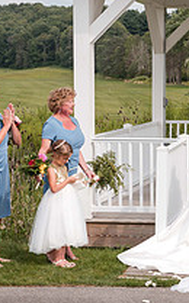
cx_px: 271
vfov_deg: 19.8
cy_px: 109
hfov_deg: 11.9
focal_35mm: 105
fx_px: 868
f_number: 4
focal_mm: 35
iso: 80
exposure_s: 1/640
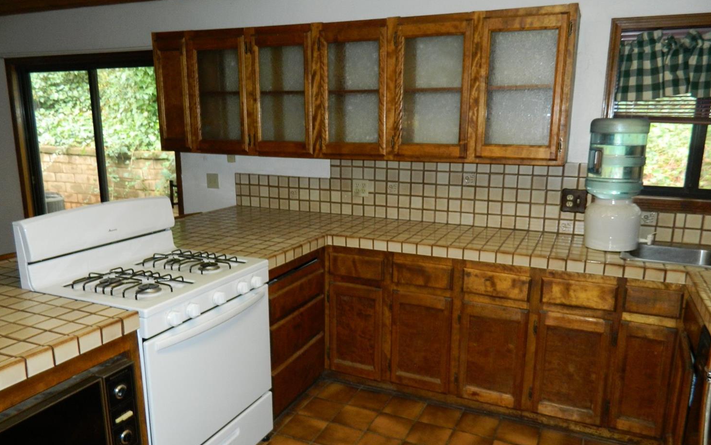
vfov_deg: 46.0
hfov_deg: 68.4
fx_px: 523
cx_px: 360
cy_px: 246
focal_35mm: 27
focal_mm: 4.5
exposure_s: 1/30
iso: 200
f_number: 3.1
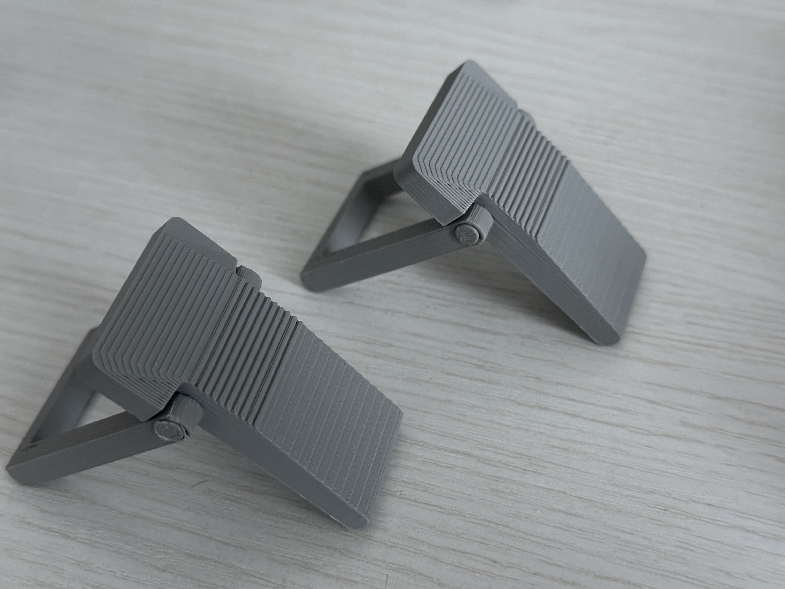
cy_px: 294
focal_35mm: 48
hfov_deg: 39.7
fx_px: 1089
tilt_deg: -47.4
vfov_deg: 30.3
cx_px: 392
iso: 500
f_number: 1.78
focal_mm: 6.86
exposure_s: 1/35
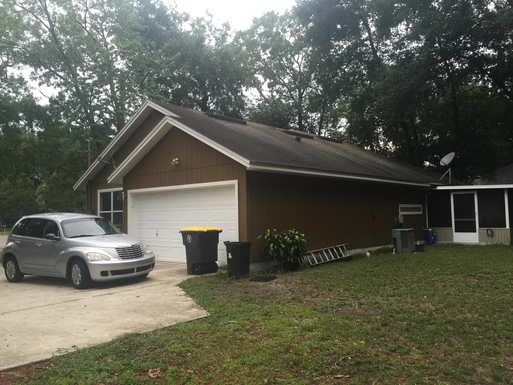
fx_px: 430
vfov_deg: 48.2
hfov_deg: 61.7
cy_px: 192
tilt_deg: +2.5
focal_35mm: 29
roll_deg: +0.5
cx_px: 256
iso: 32
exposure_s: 1/30
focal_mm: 4.15
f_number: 2.2
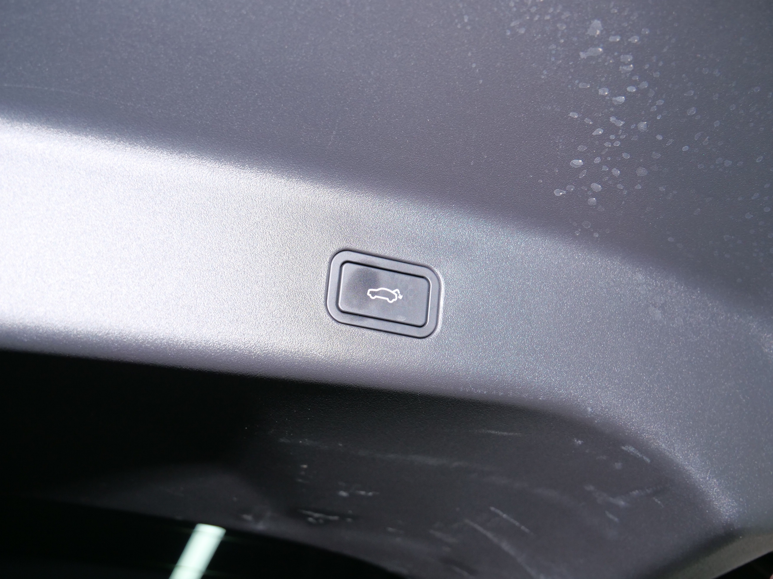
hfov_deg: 42.9
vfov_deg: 32.9
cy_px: 290
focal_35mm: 44
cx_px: 386
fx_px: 983
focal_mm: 22
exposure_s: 1/15
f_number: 4.2
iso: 800
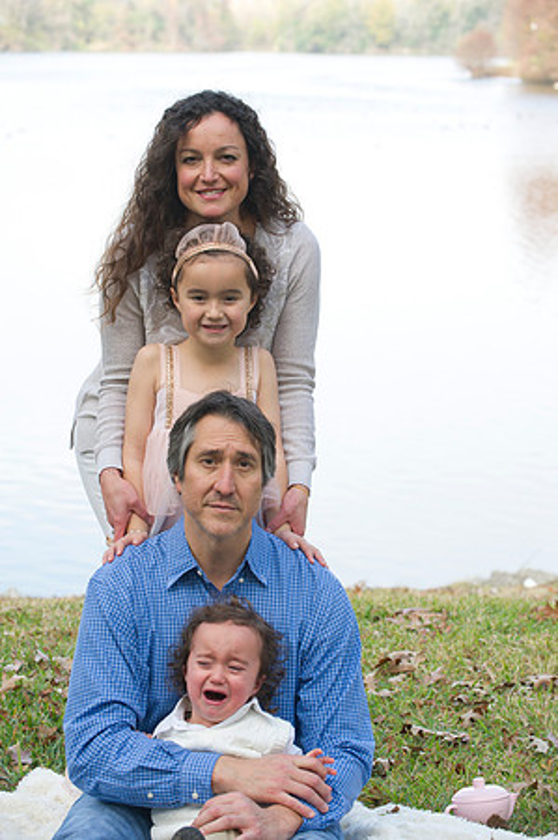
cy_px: 420
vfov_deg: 20.0
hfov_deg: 13.4
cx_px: 279
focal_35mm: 102
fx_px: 2377
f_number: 5.6
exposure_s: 1/125
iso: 200
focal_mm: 102
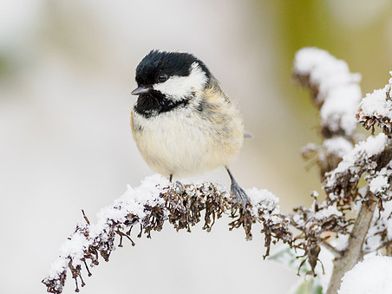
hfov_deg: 1.8
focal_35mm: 1074
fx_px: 12162
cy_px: 54
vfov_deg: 1.4
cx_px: 147
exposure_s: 1/800
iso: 1250
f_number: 4
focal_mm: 300
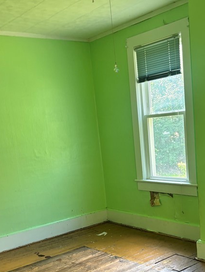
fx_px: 371
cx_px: 129
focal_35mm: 47
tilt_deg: -13.3
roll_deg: +4.8
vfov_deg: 39.2
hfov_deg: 30.8
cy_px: 207
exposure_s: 1/60
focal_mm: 5.96
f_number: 1.6
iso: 100
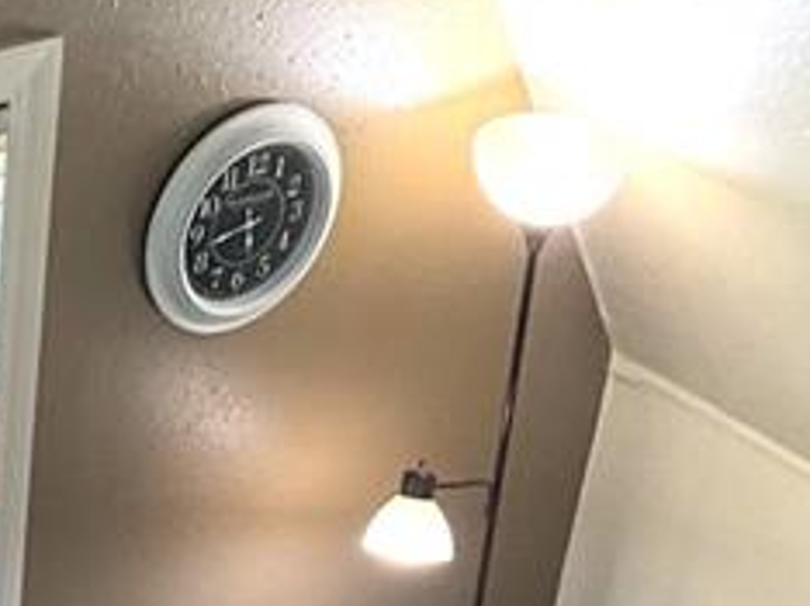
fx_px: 2969
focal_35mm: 127
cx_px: -76
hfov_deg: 15.2
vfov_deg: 11.4
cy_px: 727
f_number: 1.8
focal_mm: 3
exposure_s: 1/60
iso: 100
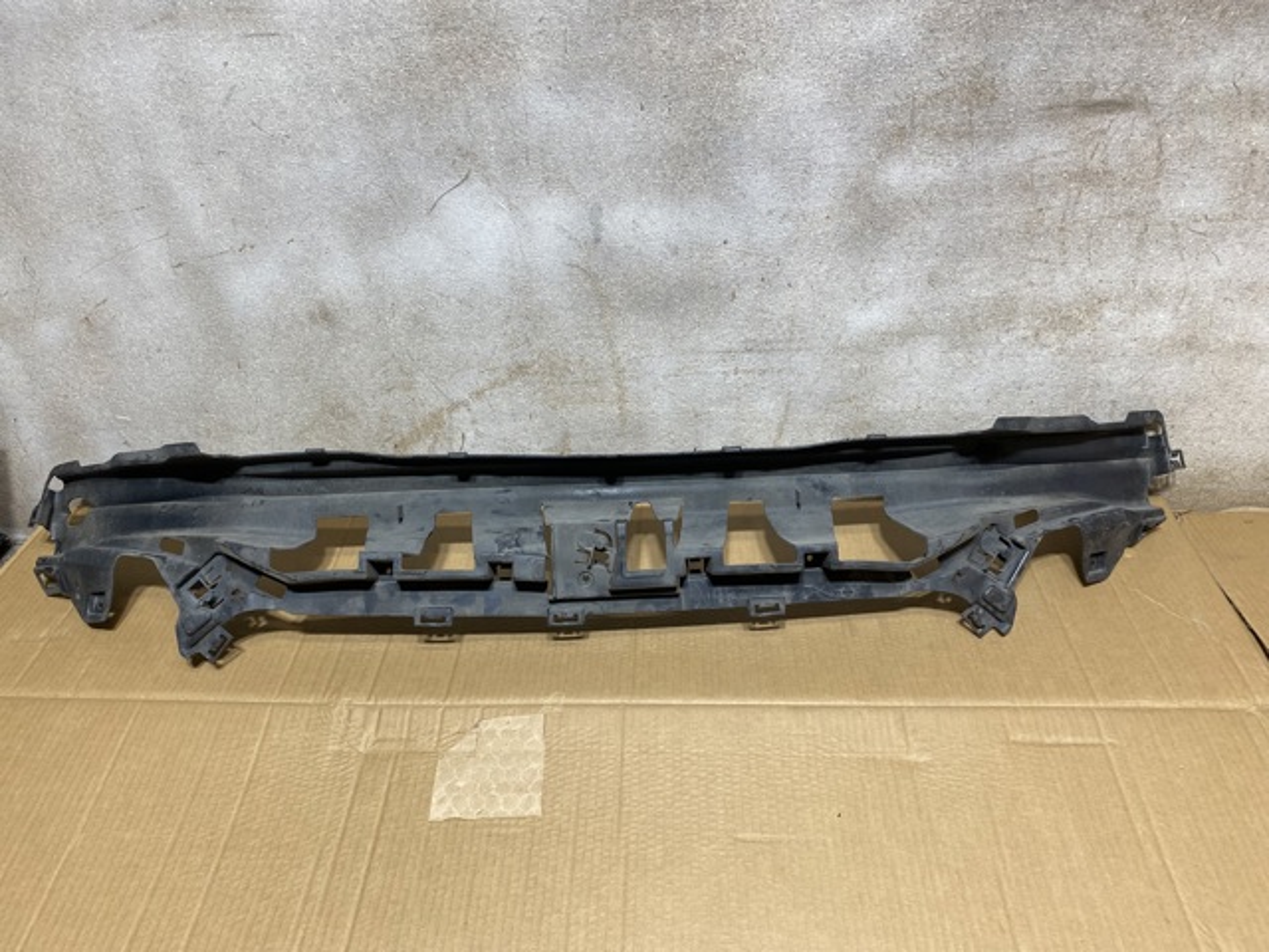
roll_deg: +2.9
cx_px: 634
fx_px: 953
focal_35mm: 26
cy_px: 476
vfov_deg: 53.1
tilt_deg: -36.2
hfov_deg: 67.3
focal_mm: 4.25
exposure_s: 1/100
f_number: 1.8
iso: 100
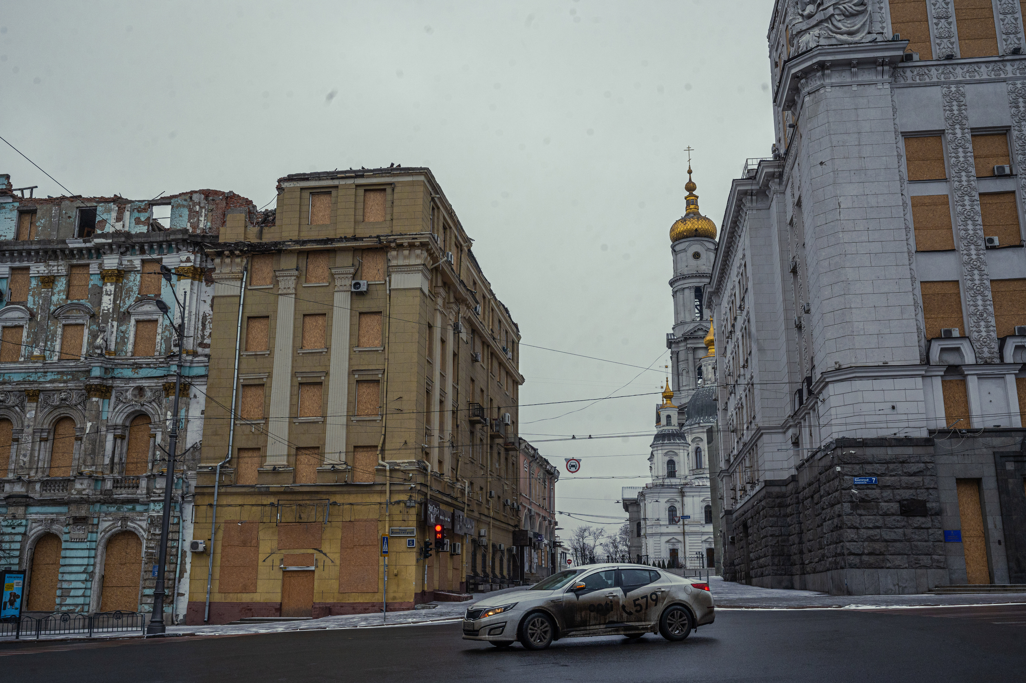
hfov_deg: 54.5
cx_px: 513
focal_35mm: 35
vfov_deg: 37.8
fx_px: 997
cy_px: 342
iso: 1250
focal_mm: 35
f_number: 11
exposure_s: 1/500
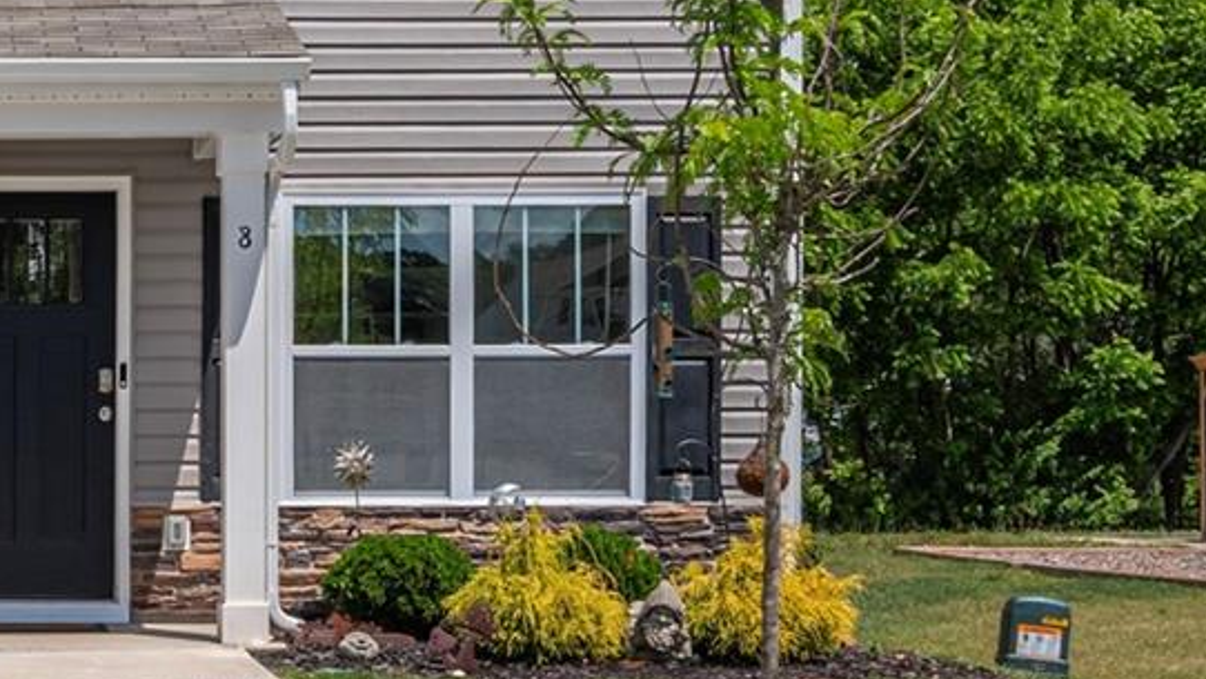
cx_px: -307
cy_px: 40
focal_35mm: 95
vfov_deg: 12.6
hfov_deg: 20.7
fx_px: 3038
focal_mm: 24
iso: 320
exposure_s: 1/4000
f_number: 8
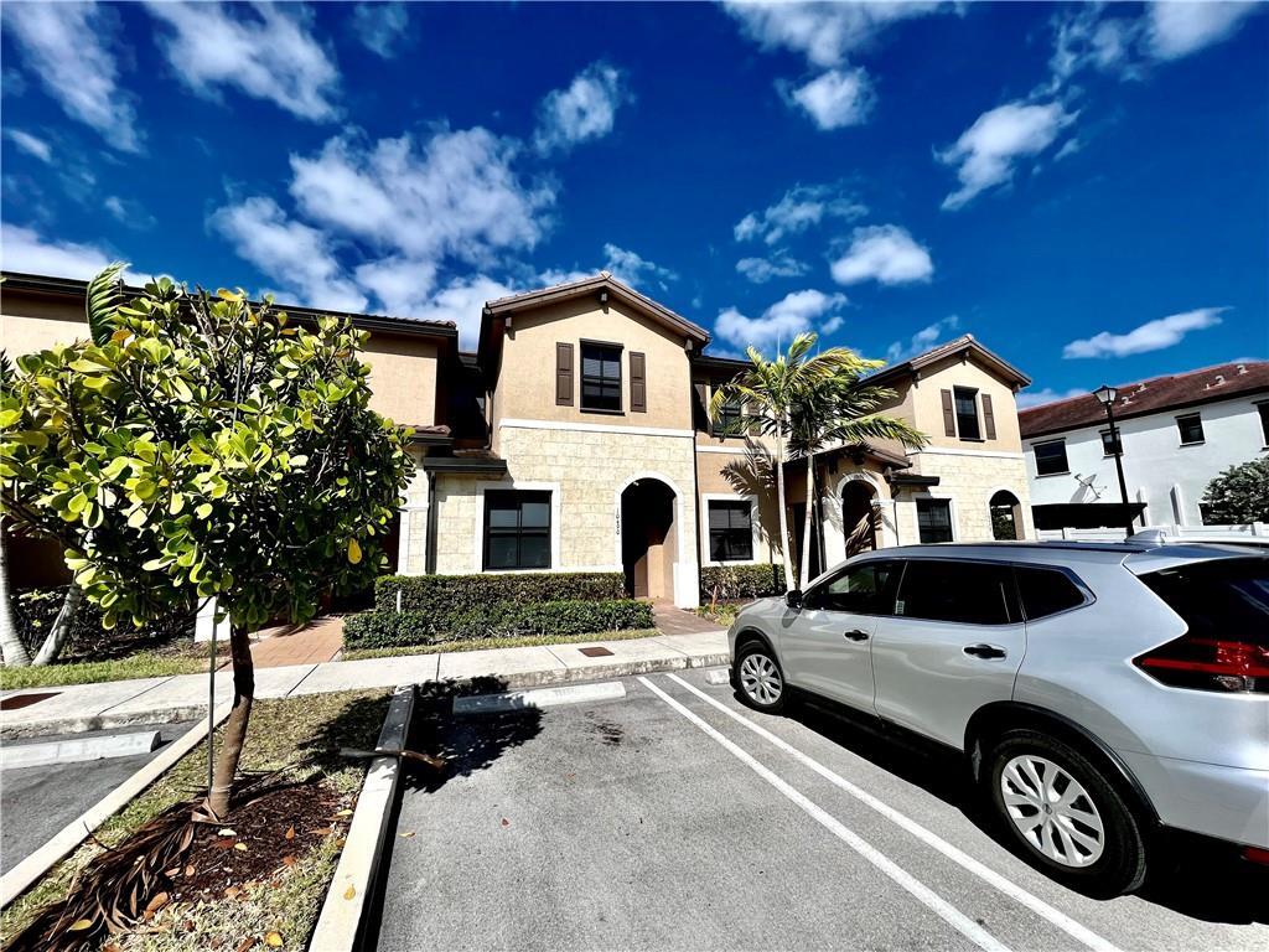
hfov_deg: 106.2
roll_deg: -0.7
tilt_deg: +9.3
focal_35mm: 13
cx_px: 634
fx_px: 477
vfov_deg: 89.9
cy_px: 476
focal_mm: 1.57
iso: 40
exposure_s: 1/3534
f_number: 1.8
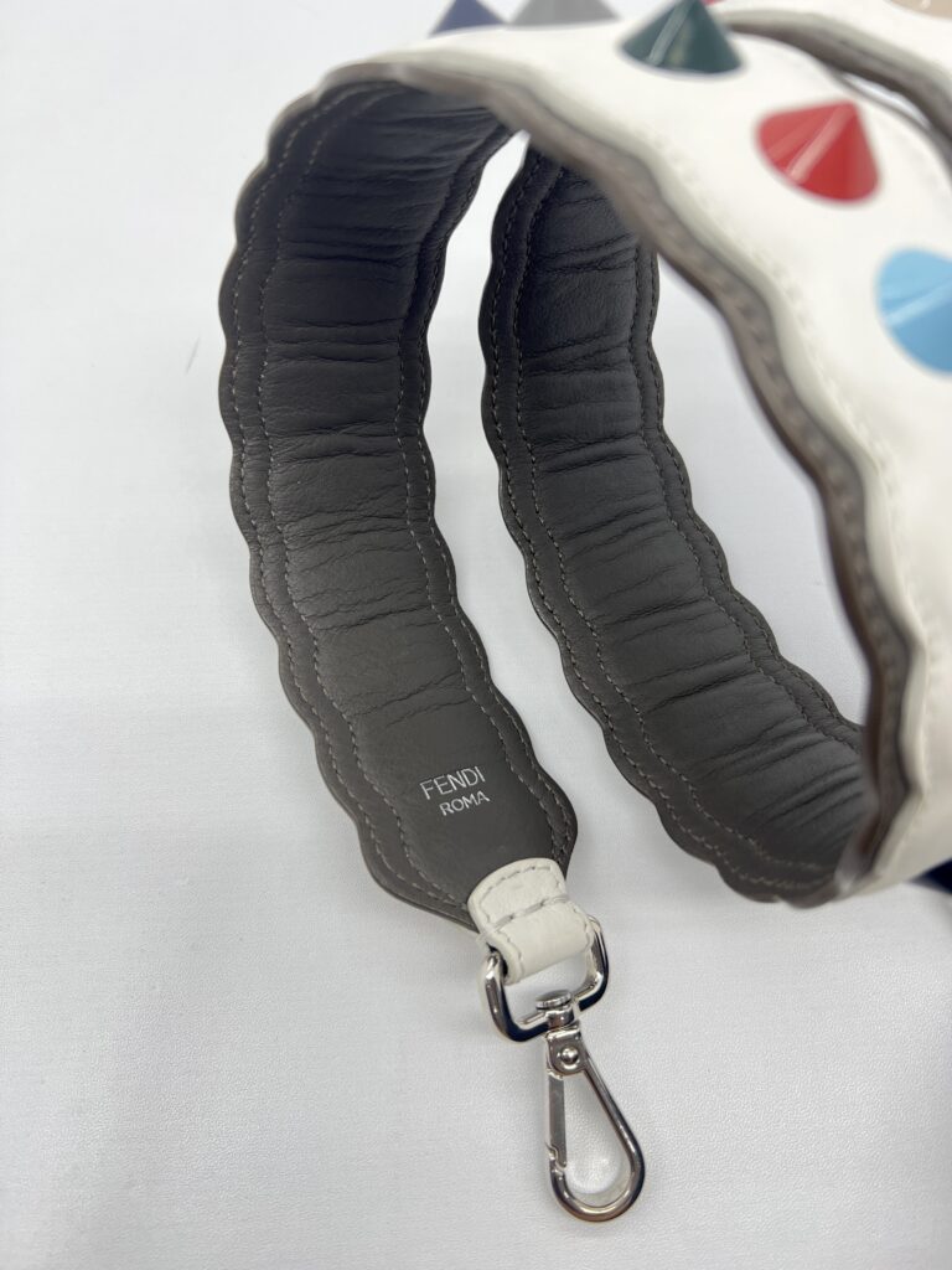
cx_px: 476
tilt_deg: -65.2
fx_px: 953
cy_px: 635
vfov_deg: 67.3
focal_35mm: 26
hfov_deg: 53.1
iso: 50
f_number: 1.5
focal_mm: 5.7
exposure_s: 1/100
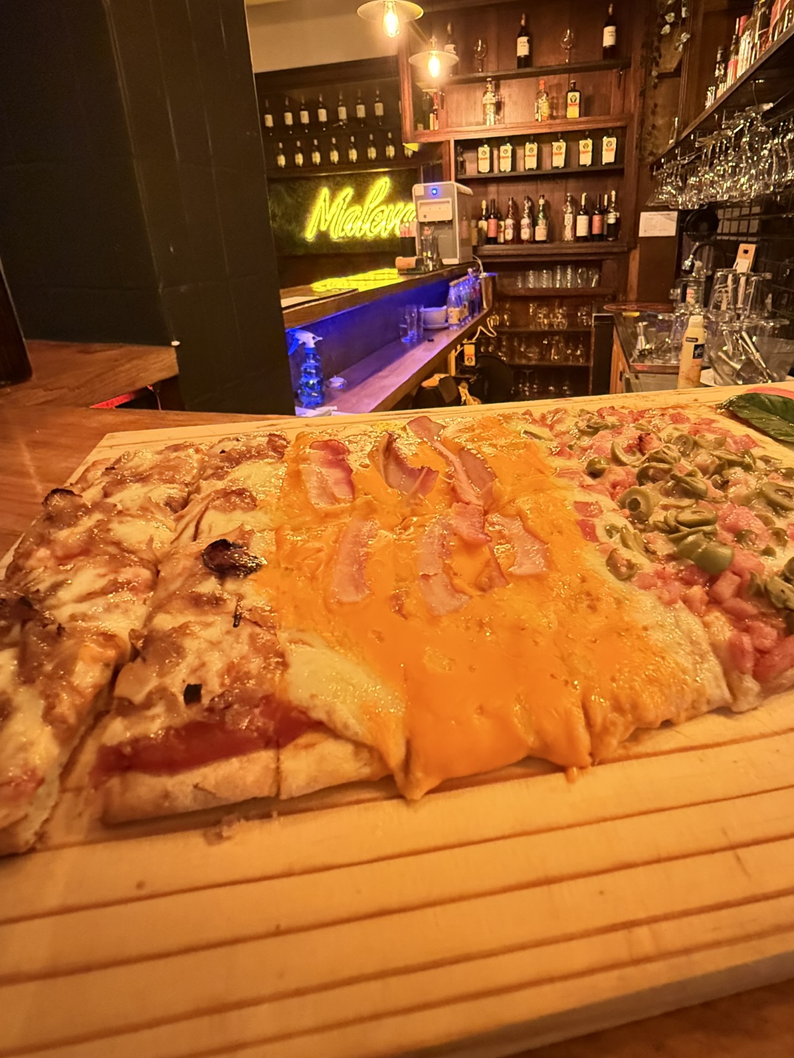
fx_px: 550
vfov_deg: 86.5
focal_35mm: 18
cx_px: 445
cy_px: 415
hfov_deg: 71.3
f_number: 2.2
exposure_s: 1/25
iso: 1600
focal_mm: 2.22
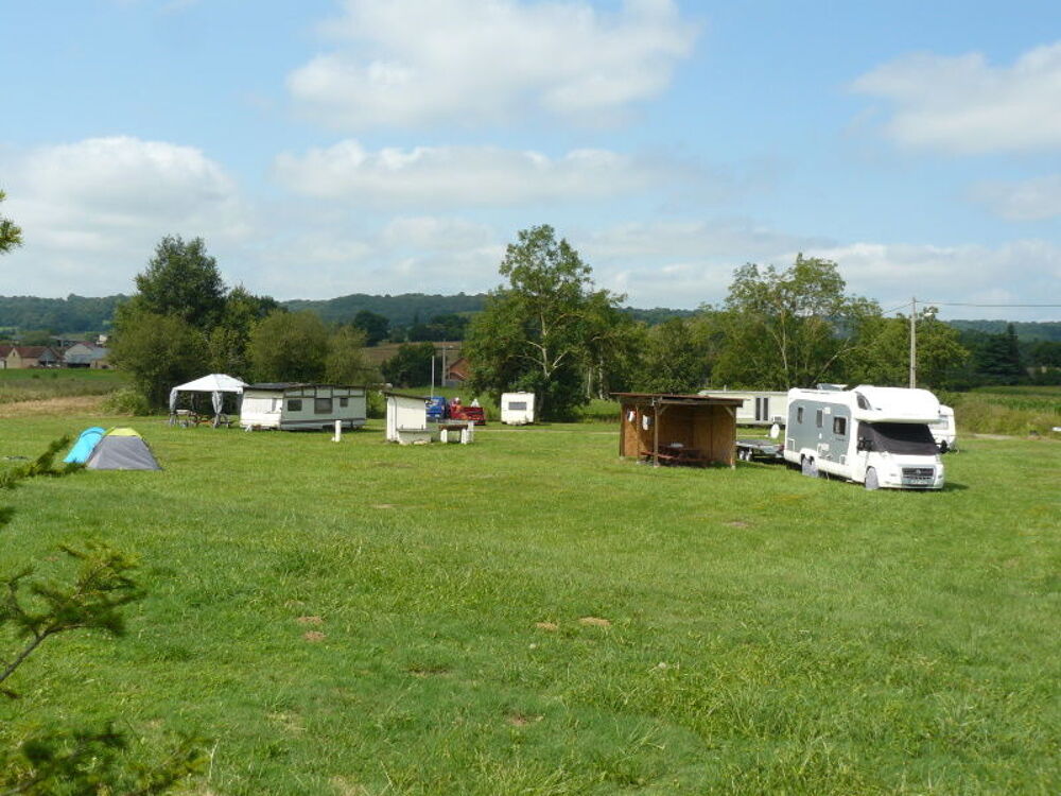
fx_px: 1103
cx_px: 530
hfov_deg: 51.4
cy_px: 398
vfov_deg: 39.7
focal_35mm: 36
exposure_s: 1/500
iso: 100
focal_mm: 6
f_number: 5.6
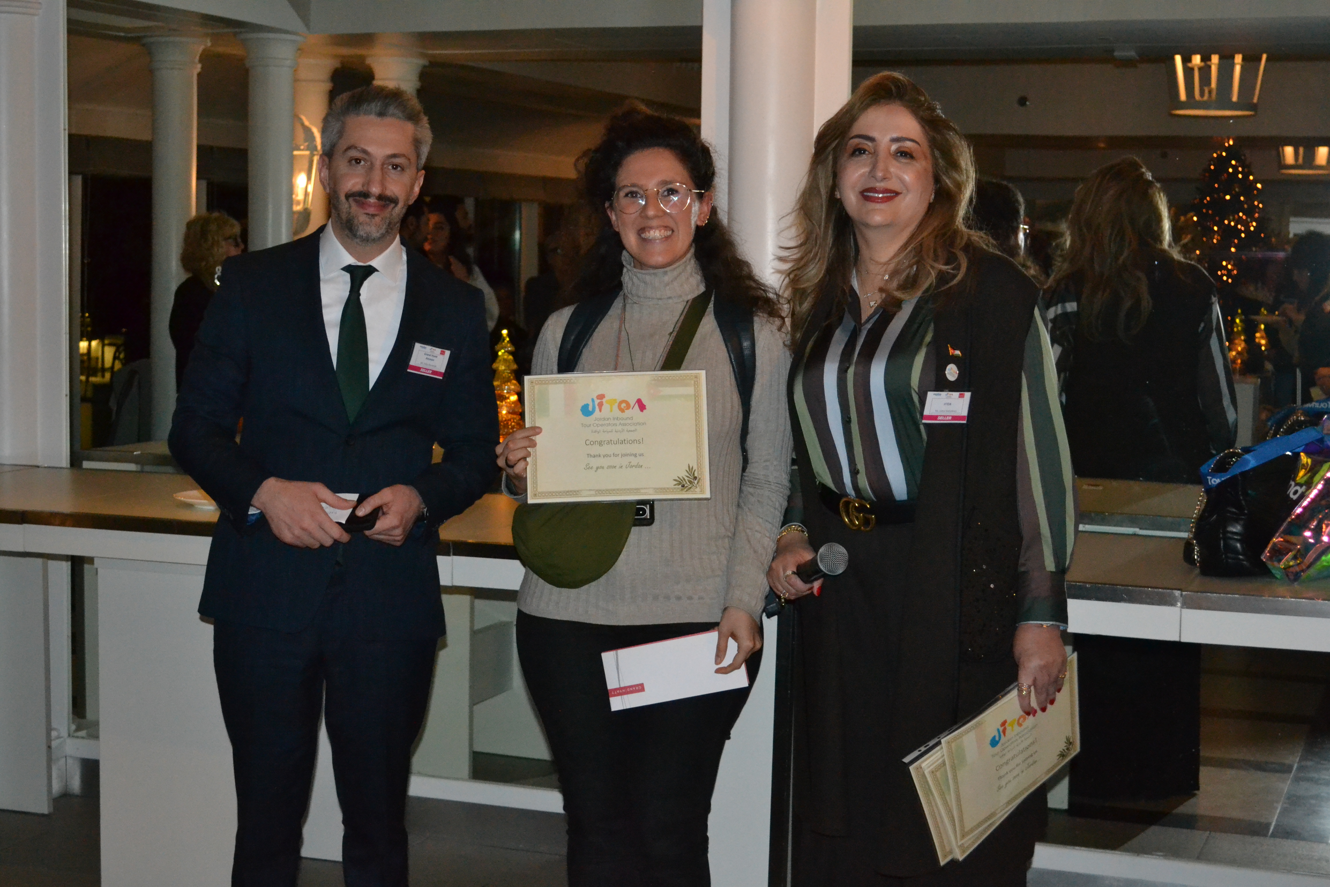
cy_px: 444
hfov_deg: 36.9
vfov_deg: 25.1
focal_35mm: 54
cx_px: 665
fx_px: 1995
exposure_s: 1/160
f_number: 5
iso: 3200
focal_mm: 36
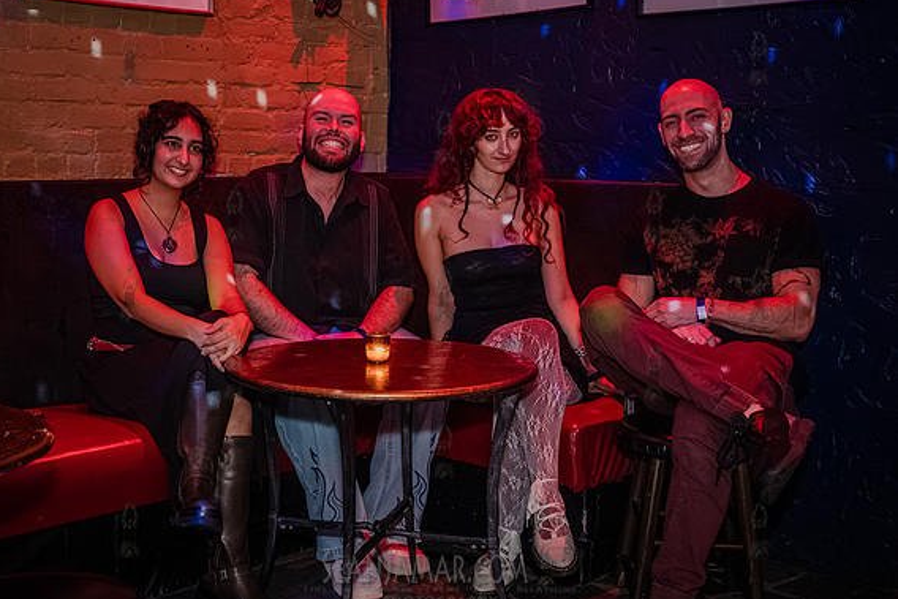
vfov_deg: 29.3
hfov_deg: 42.4
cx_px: 338
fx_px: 1148
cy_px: 282
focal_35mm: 46
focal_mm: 35
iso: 12800
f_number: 3.2
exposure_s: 1/250
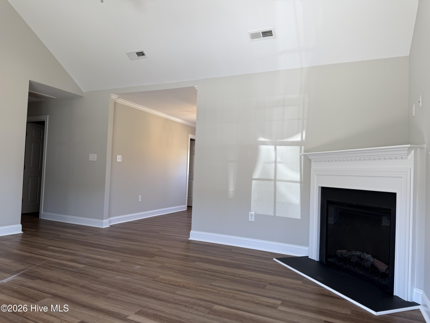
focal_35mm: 24
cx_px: 215
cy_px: 162
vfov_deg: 56.8
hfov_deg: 71.6
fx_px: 298
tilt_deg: +1.7
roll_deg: -2.1
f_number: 1.78
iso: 64
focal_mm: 6.76
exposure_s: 1/120
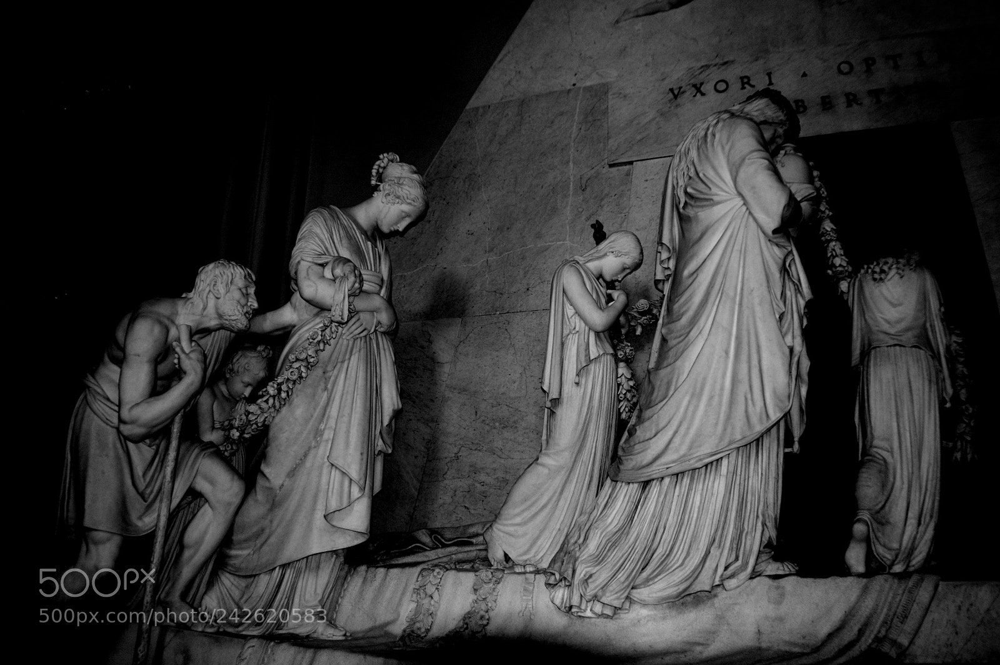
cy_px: 332
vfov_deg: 39.9
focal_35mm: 33
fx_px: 916
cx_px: 500
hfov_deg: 57.3
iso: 900
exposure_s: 1/60
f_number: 3.8
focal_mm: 22
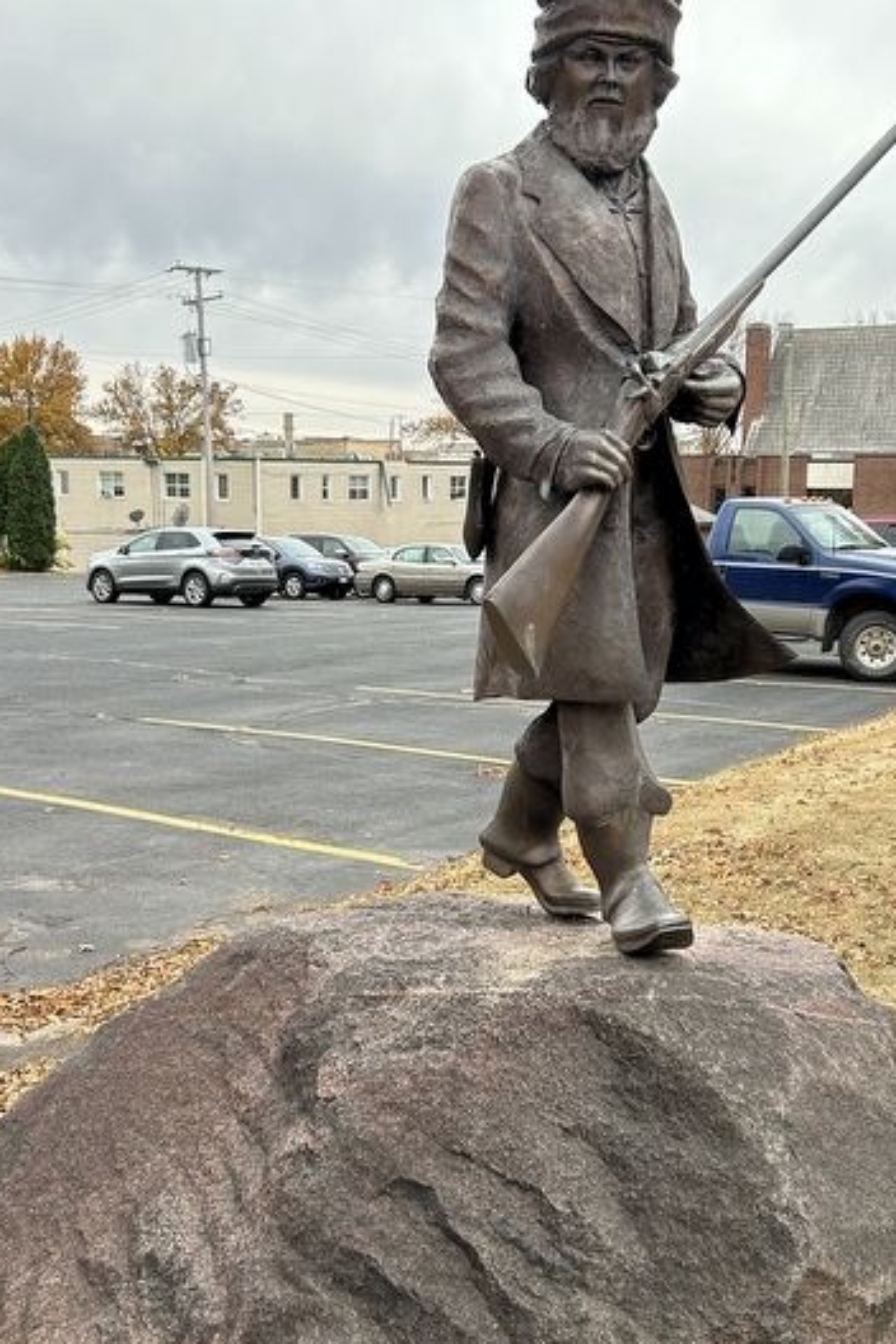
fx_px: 1531
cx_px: 486
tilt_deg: -10.5
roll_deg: -0.6
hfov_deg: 32.6
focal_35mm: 41
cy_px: 728
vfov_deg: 47.4
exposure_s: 1/233
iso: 40
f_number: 1.5
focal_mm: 5.7
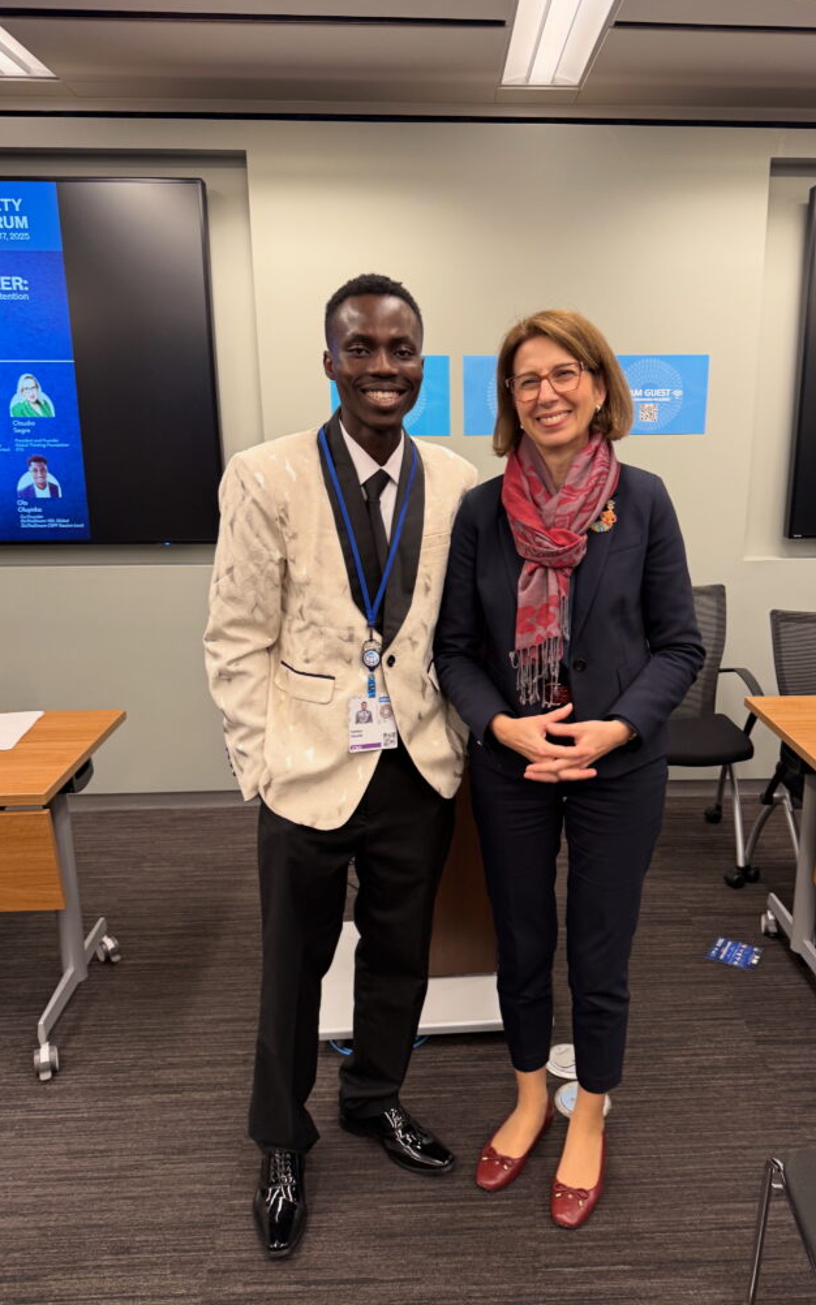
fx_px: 925
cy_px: 649
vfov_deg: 70.4
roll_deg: +0.8
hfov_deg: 47.3
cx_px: 484
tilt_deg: -12.9
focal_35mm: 26
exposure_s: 1/60
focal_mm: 6.76
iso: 125
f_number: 1.78
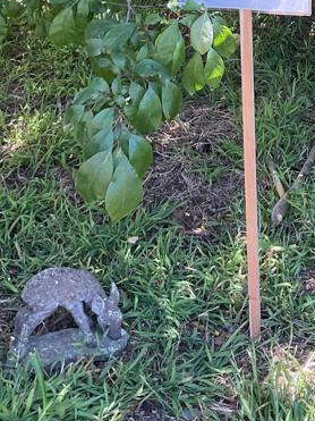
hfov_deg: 18.2
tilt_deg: -7.1
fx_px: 971
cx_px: 272
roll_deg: -2.1
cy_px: -83
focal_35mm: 80
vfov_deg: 22.5
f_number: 1.8
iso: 64
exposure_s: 1/120
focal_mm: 3
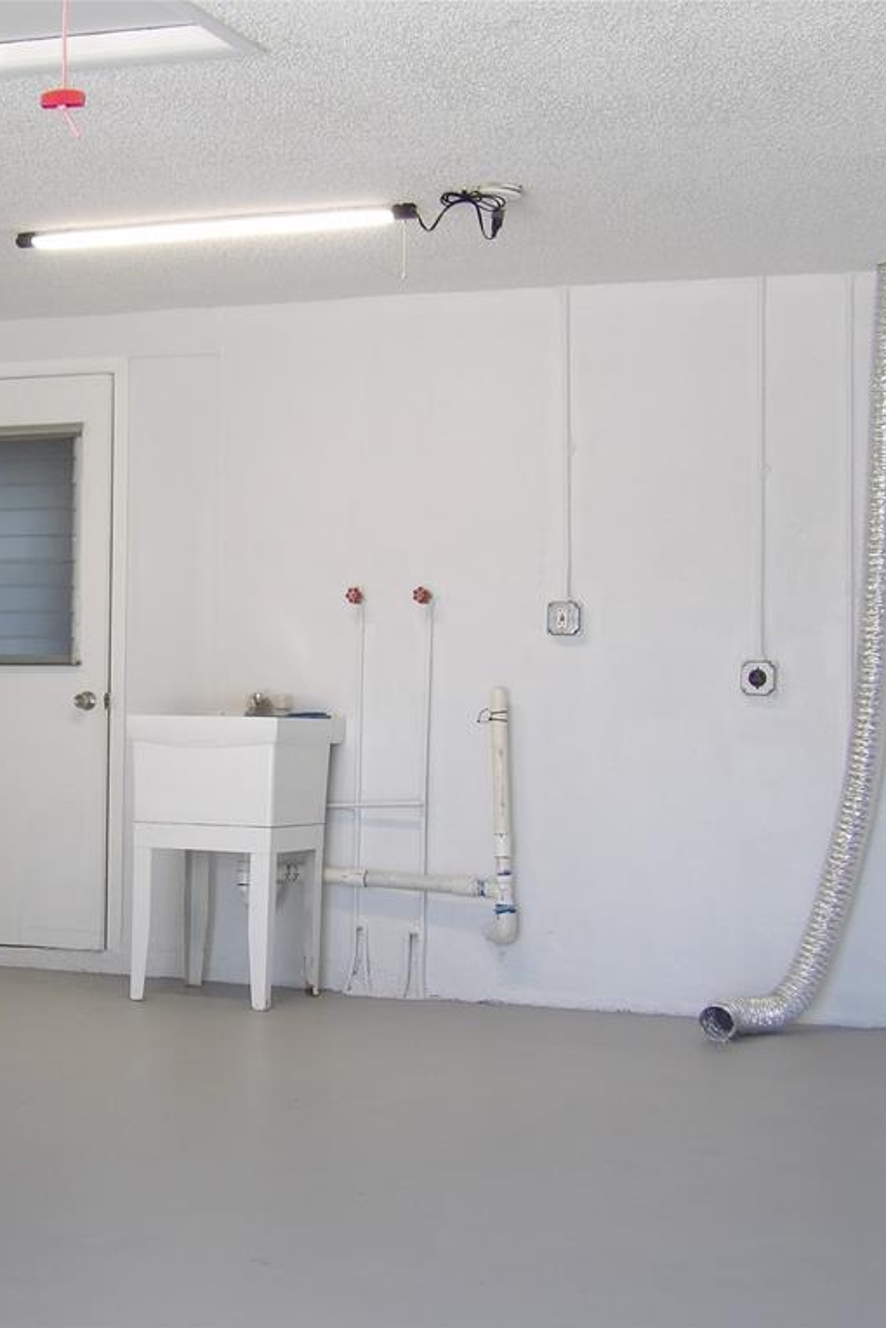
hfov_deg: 20.9
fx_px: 2362
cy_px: 665
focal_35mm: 64
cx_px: 146
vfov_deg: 31.4
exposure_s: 1/40
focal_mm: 8.2
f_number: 3.8
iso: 100
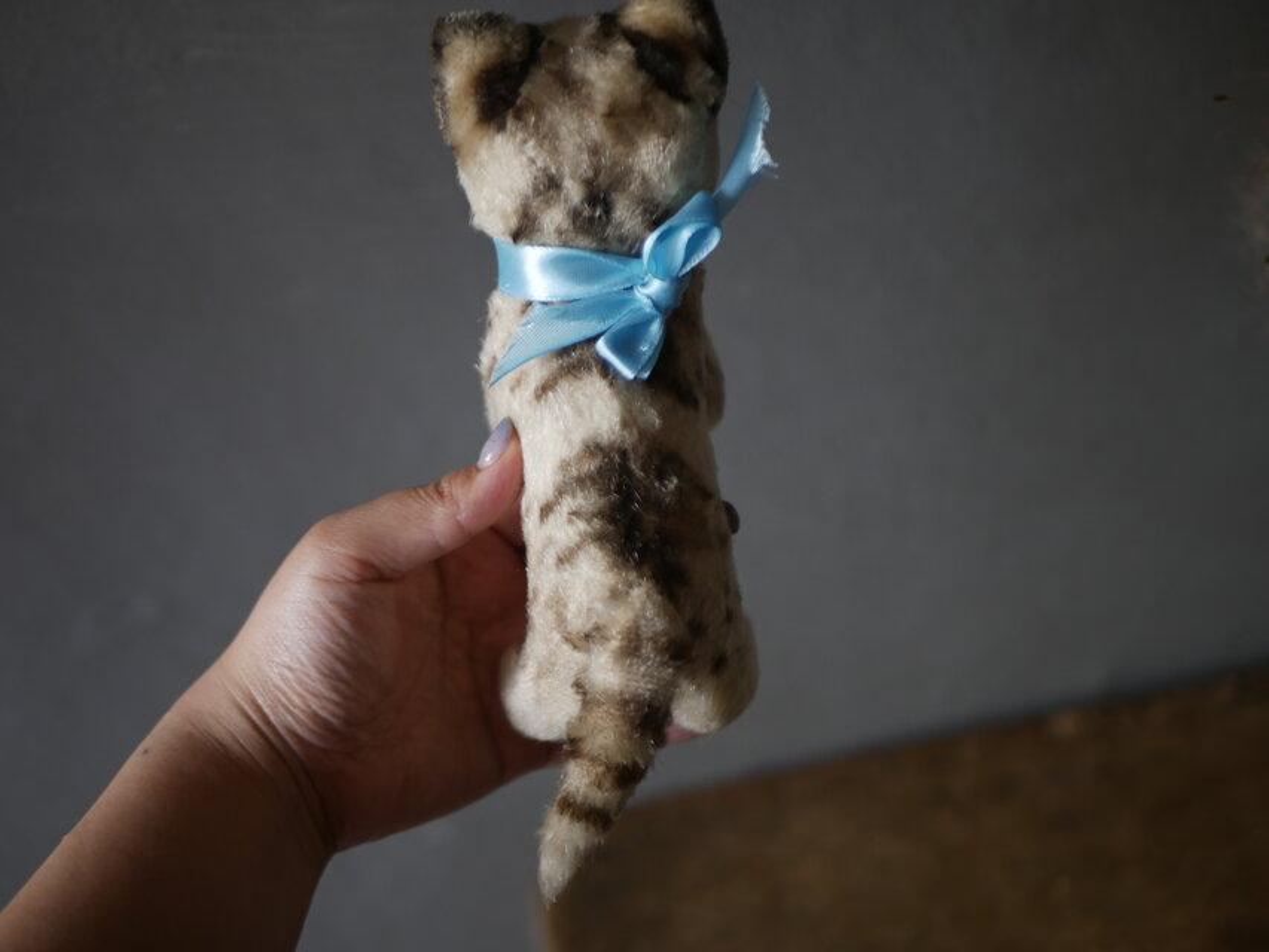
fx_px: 1833
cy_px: 476
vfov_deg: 29.1
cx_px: 634
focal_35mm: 50
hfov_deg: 38.2
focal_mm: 25
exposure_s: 1/100
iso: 200
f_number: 1.7
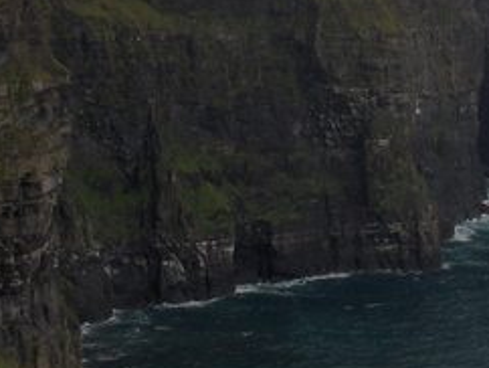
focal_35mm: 129
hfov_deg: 15.0
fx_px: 1824
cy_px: 164
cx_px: 471
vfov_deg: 11.5
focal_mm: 8
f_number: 4.8
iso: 100
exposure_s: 1/312
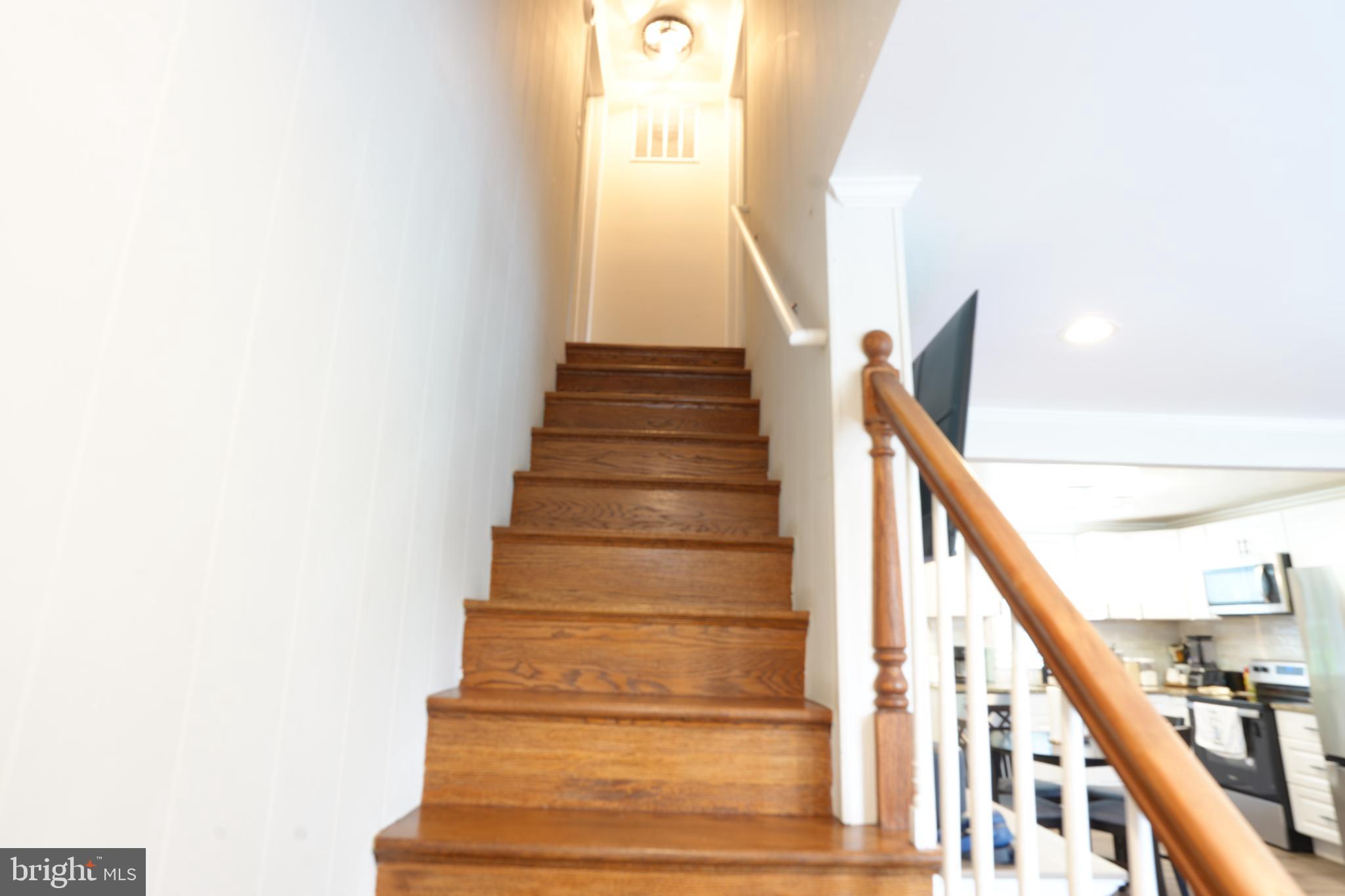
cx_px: 672
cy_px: 448
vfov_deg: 61.9
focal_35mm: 20
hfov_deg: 84.0
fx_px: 747
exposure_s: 1.3
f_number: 8
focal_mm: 20
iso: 100
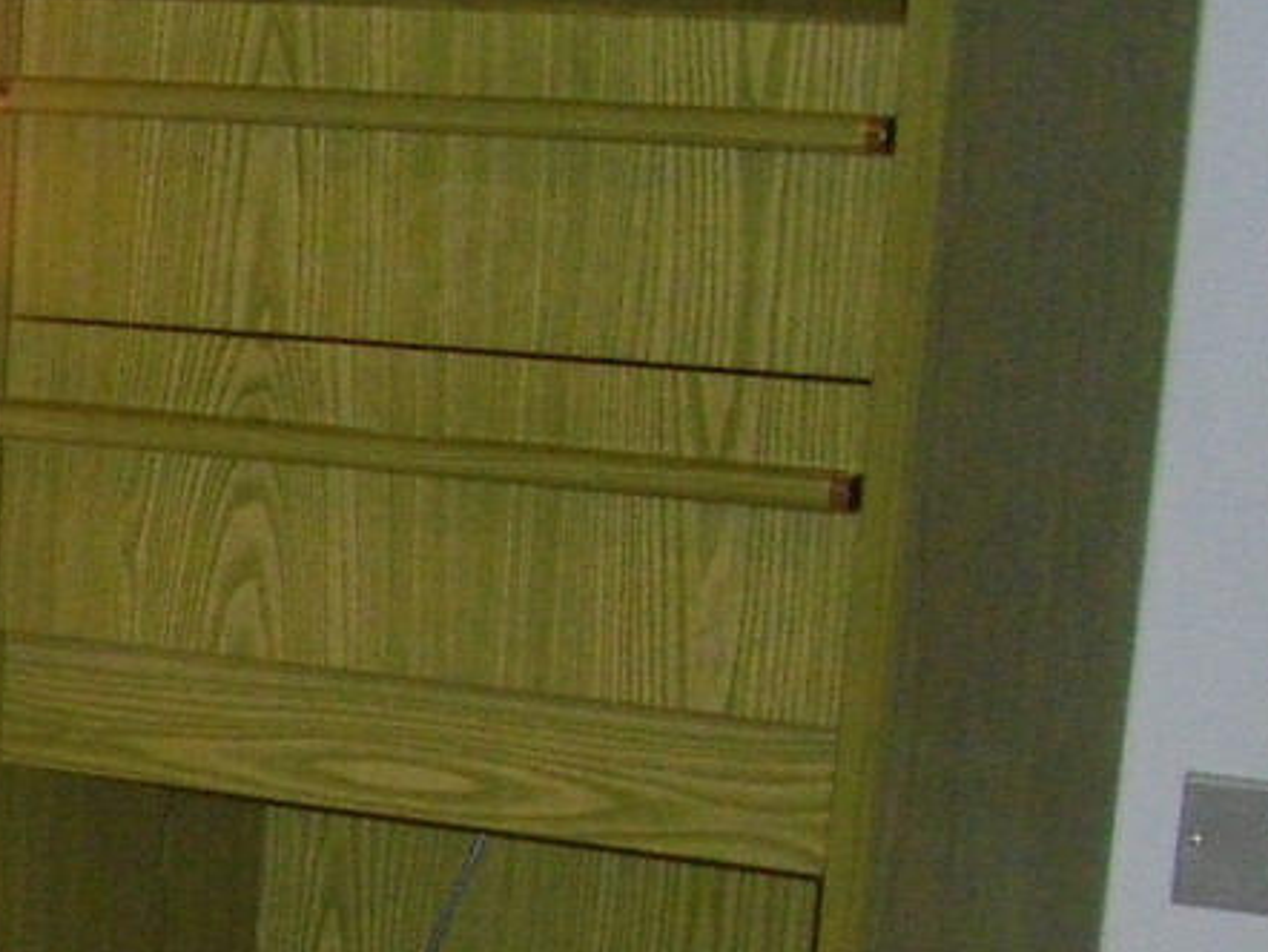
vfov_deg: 10.3
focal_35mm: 139
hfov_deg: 12.5
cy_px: 1414
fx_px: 5094
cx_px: -1236
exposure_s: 1/30
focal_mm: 5.7
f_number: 2.9
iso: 200
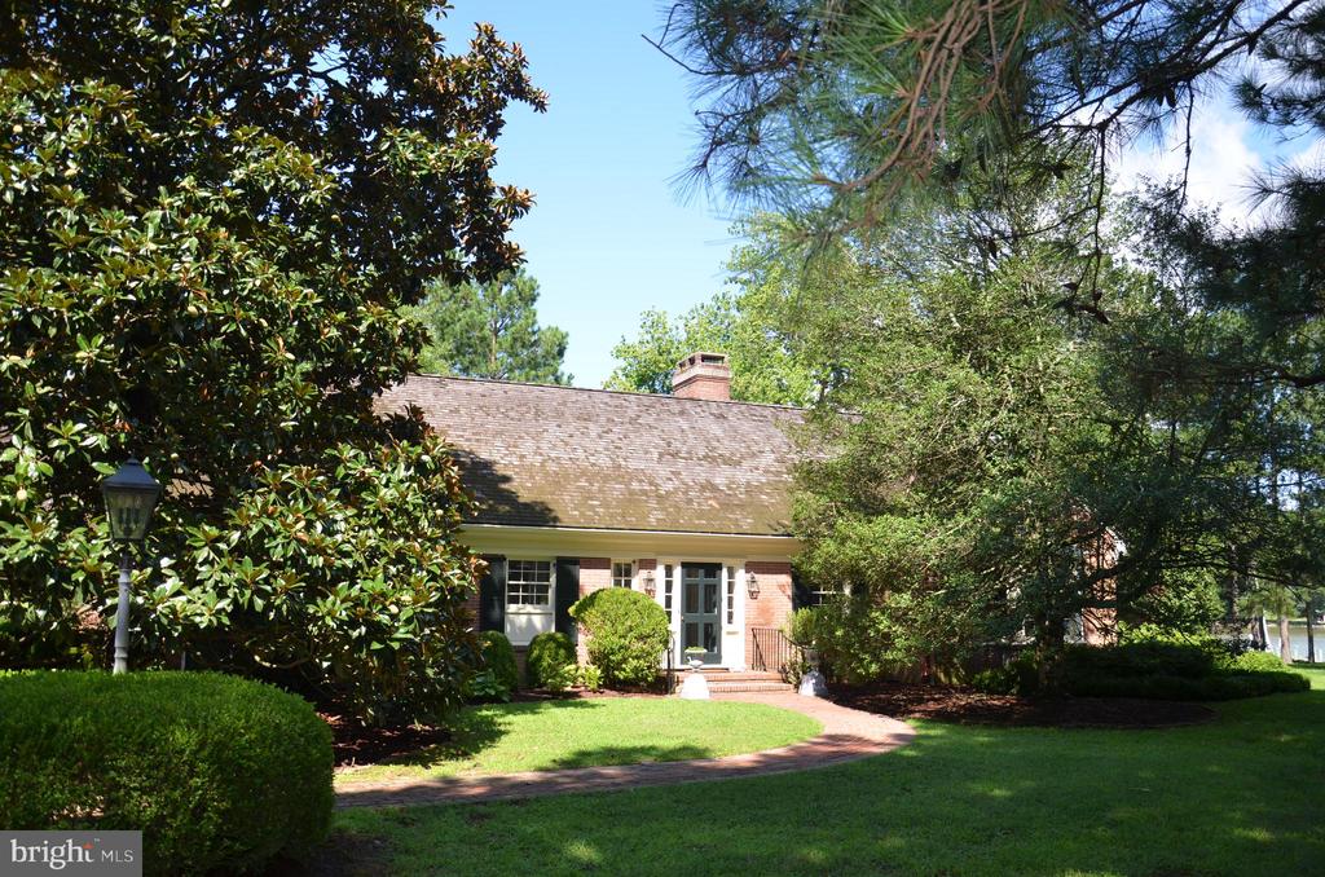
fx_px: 992
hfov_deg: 67.5
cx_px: 662
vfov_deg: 47.7
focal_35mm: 27
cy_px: 438
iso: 100
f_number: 4
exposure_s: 1/250
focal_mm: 18
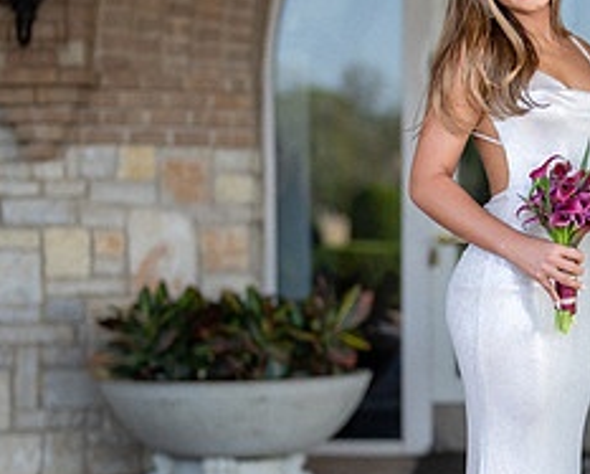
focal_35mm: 150
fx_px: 2623
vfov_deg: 10.3
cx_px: 623
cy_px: 359
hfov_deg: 12.6
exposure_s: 1/1250
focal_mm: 50
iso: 160
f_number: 1.4
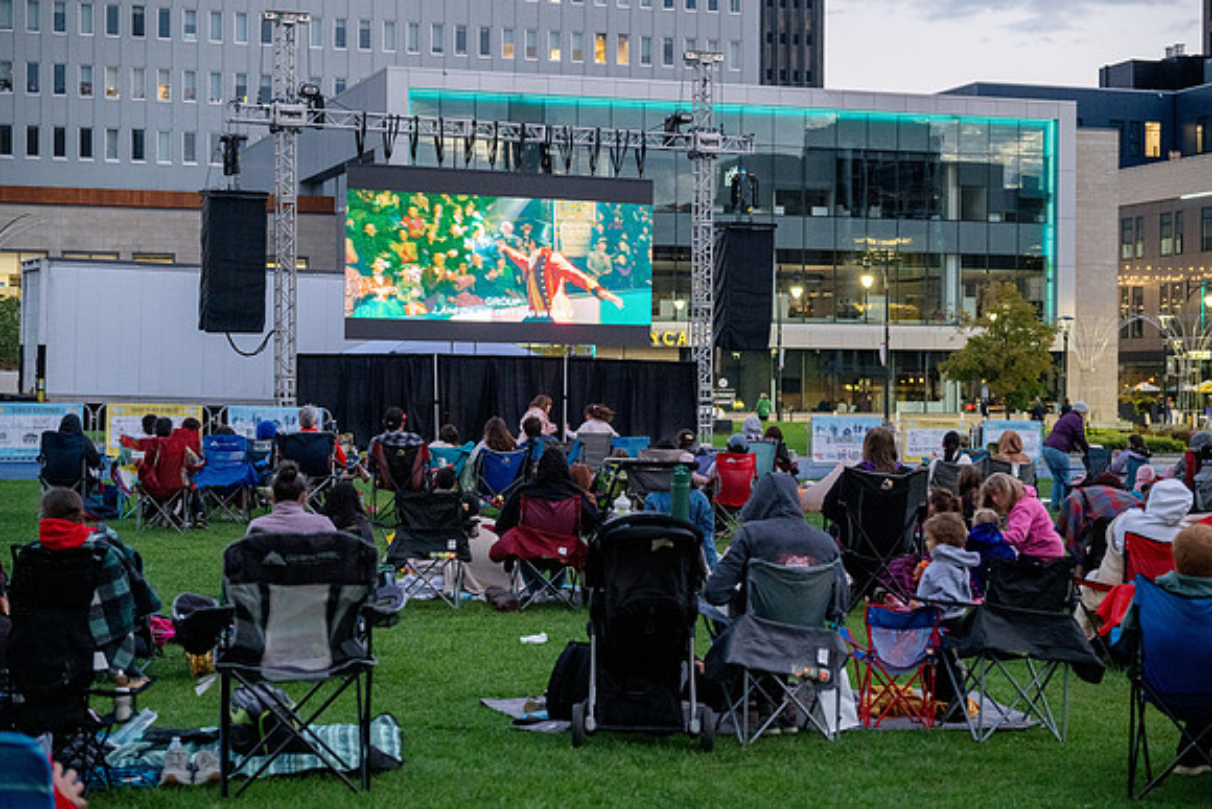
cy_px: 404
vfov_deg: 20.9
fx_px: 2189
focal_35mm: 65
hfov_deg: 31.0
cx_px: 606
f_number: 4
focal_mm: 65
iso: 3200
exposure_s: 1/160
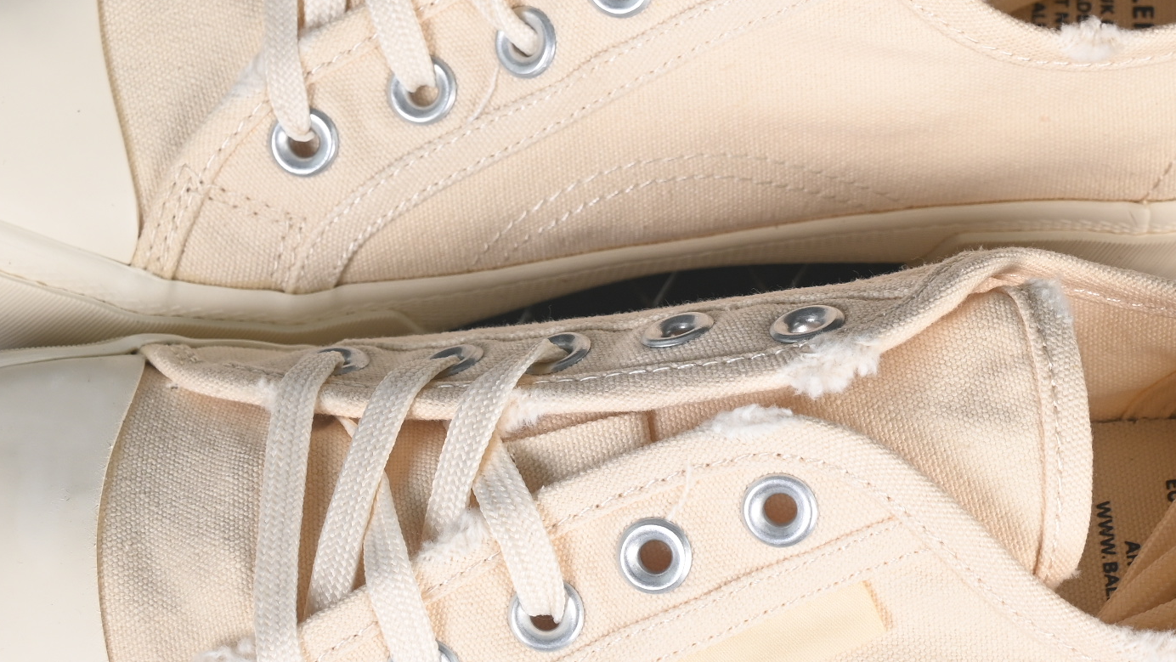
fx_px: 4928
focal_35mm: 158
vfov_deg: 7.7
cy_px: 354
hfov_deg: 13.6
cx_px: 630
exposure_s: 1/80
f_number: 7.1
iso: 160
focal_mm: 50
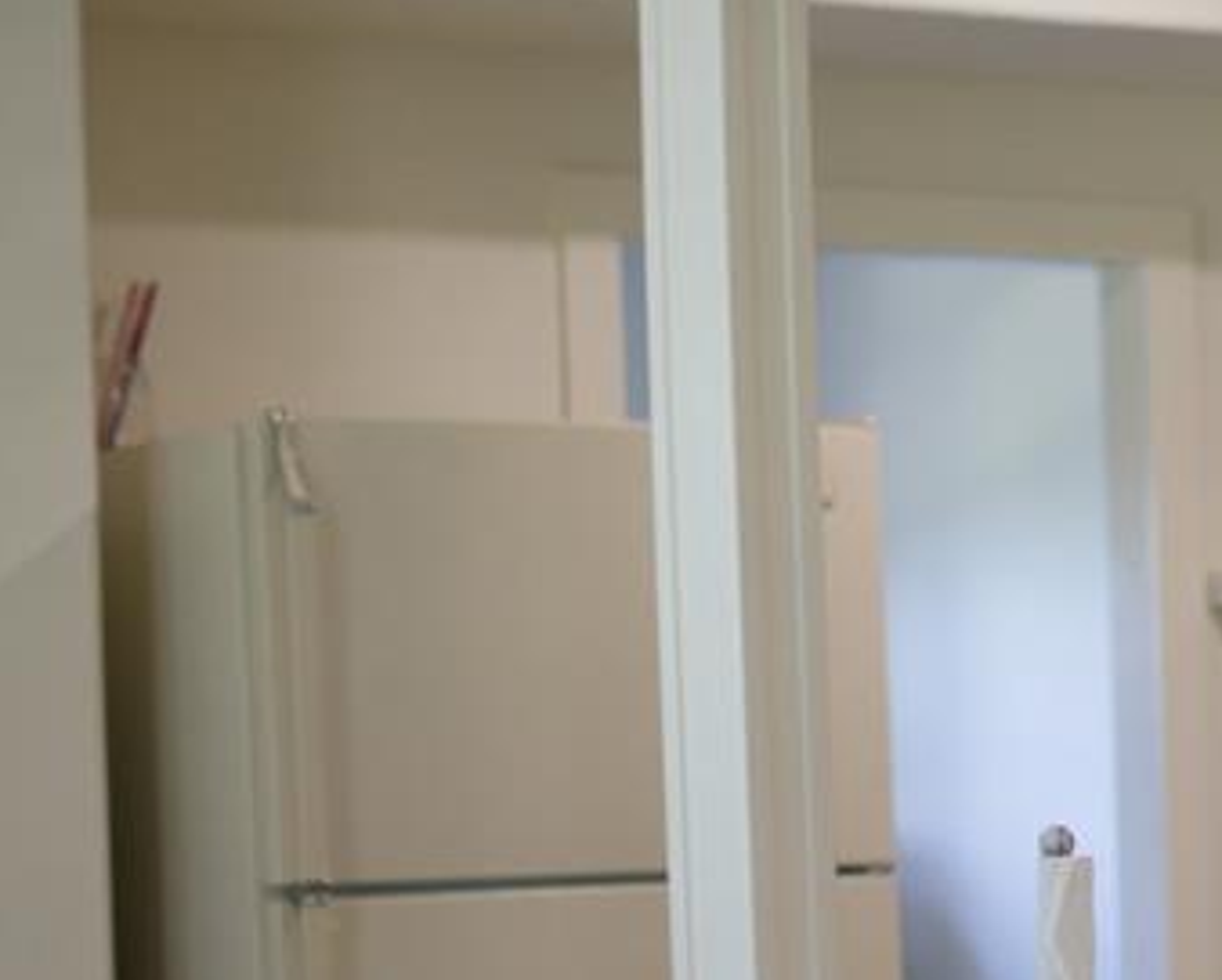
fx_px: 5140
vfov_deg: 10.8
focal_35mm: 142
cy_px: 926
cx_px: 1439
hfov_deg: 13.2
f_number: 1.8
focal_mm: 50
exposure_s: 1/100
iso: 400
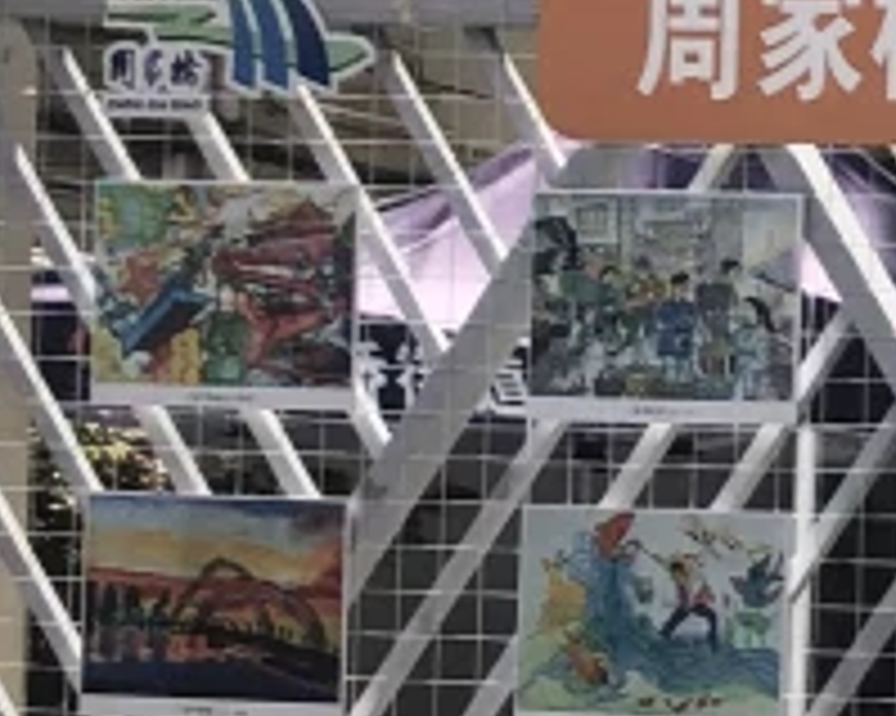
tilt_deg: +0.4
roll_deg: -1.2
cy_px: 725
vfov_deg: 9.3
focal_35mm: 165
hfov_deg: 9.8
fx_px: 4373
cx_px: 2404
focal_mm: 4
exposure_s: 1/1043
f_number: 1.8
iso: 20
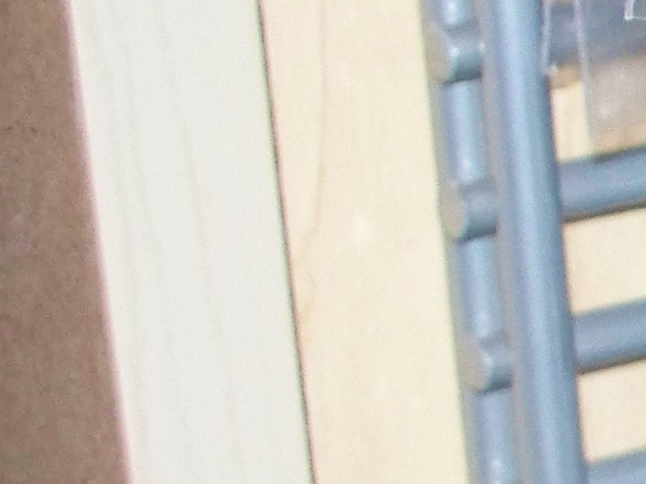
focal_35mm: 240
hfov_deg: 7.3
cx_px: 1989
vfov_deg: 6.1
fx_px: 4479
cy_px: 687
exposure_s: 1/30
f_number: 2.8
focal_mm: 7.54
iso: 200
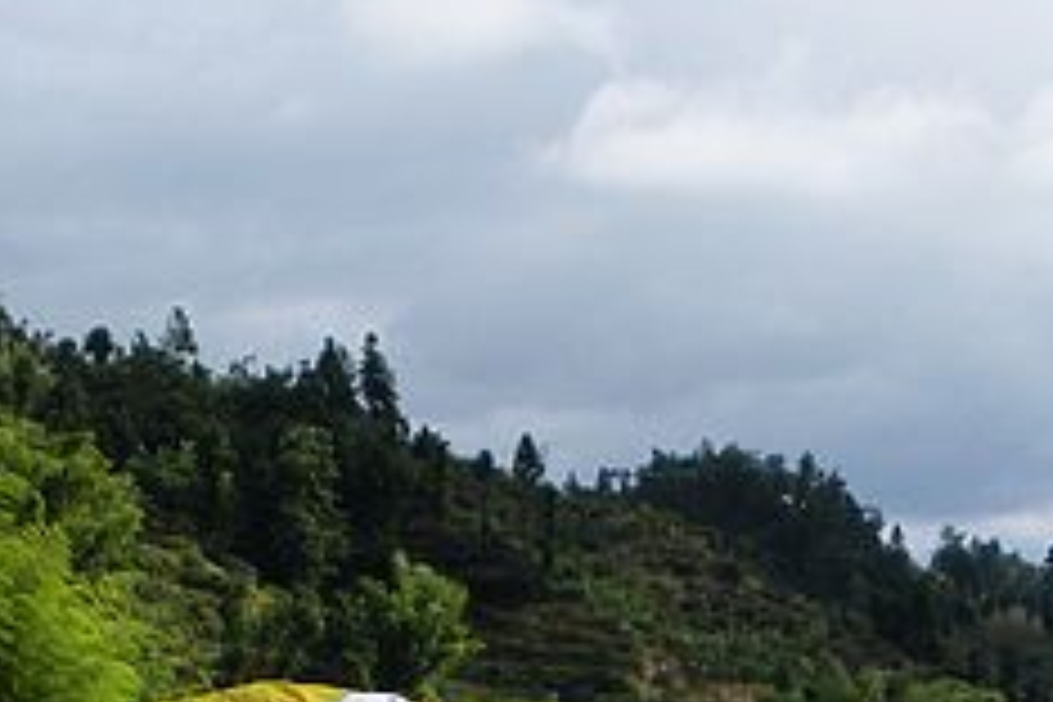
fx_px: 4095
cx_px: 729
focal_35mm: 140
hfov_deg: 14.6
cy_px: 1154
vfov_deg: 9.4
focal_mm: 7.7
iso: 64
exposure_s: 1/546
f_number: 4
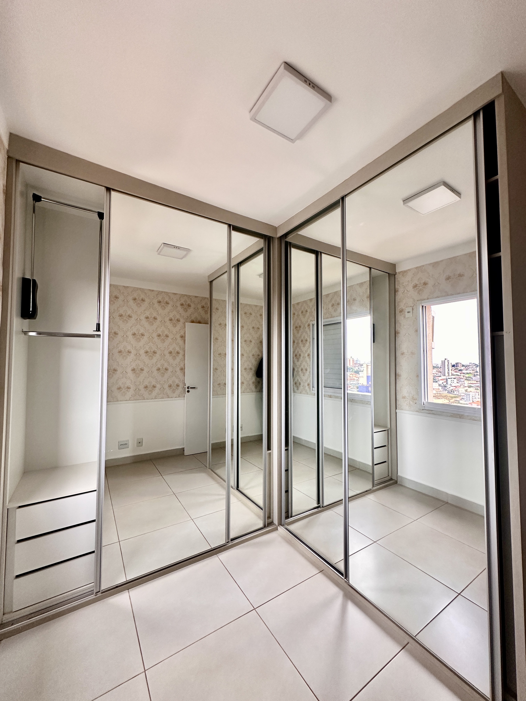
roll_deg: -0.3
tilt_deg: +3.1
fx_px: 284
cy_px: 350
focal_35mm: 14
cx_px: 263
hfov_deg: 85.7
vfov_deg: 102.1
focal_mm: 2.22
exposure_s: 1/99
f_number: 2.2
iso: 160
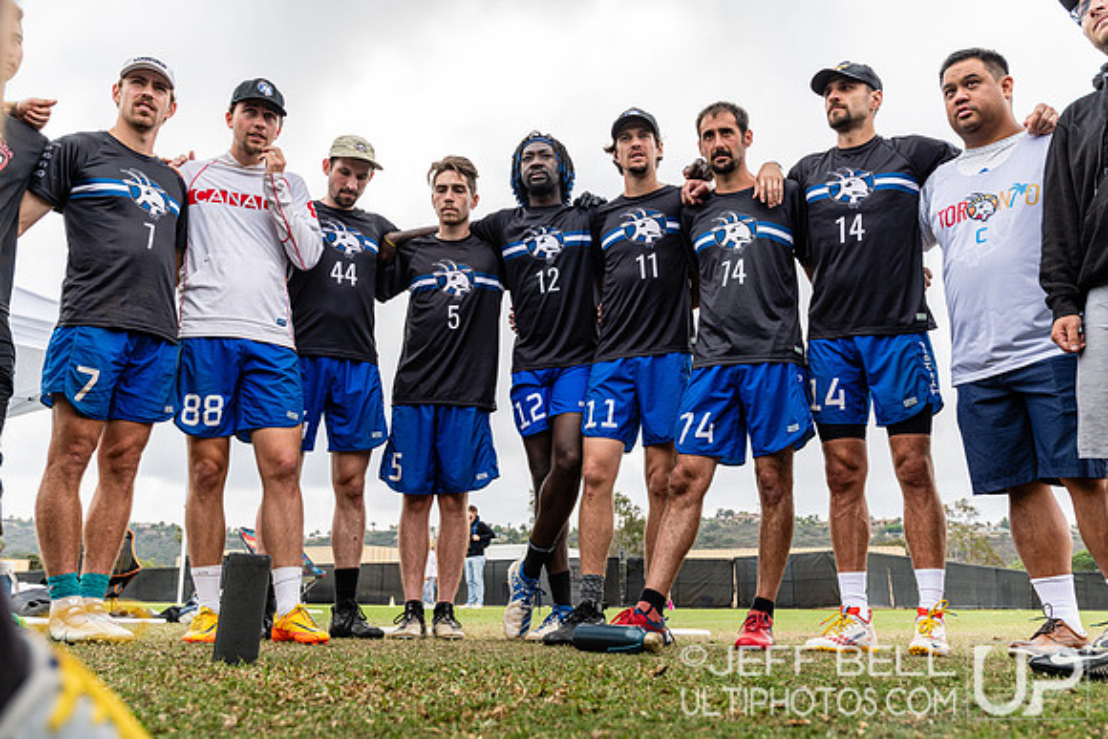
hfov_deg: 54.4
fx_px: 1077
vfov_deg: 37.9
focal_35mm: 35
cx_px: 554
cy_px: 370
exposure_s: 1/320
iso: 200
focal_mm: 35
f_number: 5.6
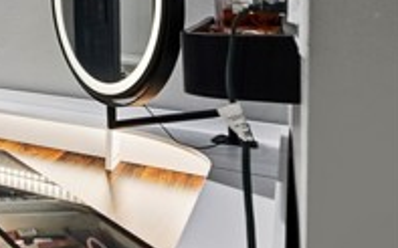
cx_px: -238
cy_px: -19
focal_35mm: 53
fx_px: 575
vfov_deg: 23.1
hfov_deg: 25.4
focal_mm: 16
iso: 1600
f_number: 8
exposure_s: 1/25
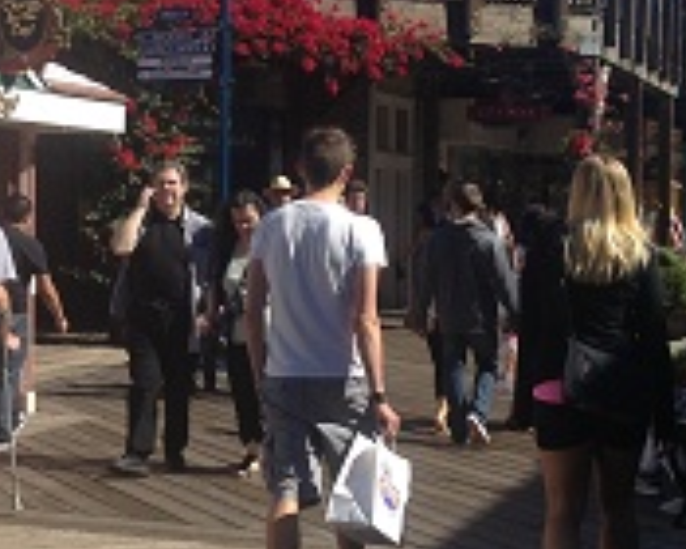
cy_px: 241
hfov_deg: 21.4
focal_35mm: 88
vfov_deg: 17.5
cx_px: 122
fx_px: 1787
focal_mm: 4.28
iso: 50
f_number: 2.4
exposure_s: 1/1453
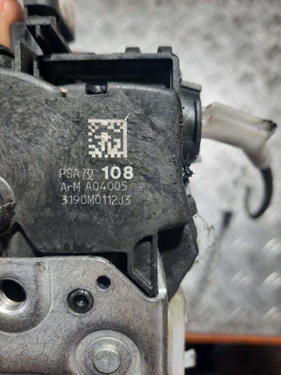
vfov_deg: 69.4
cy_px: 188
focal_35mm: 25
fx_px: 271
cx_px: 140
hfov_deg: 54.9
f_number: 2
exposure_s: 1/50
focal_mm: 4.6
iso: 250
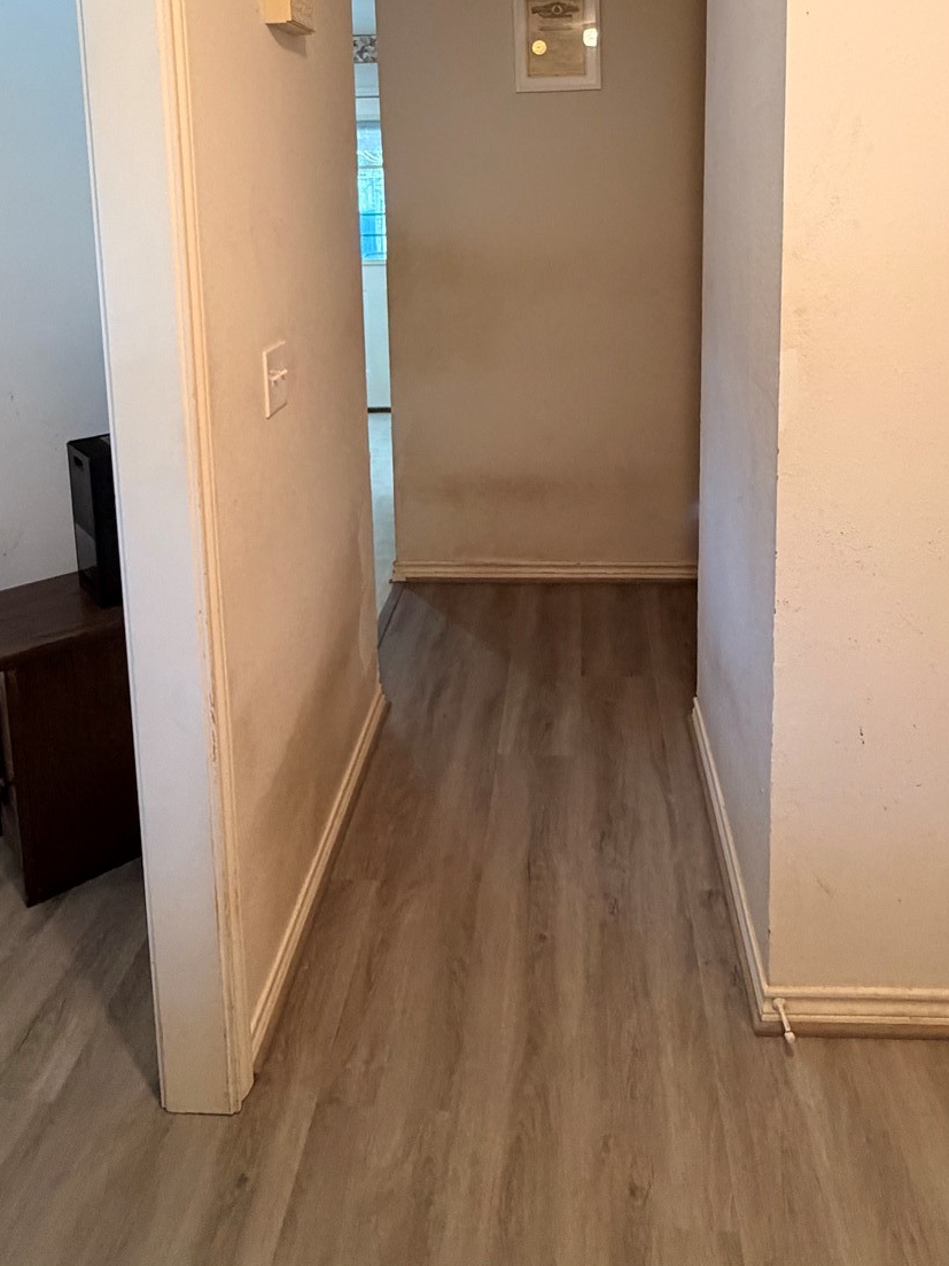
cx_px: 516
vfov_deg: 63.2
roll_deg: +1.0
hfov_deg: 53.0
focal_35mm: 26
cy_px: 310
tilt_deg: -8.0
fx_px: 951
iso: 400
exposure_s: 1/60
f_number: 2.2
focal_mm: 2.22
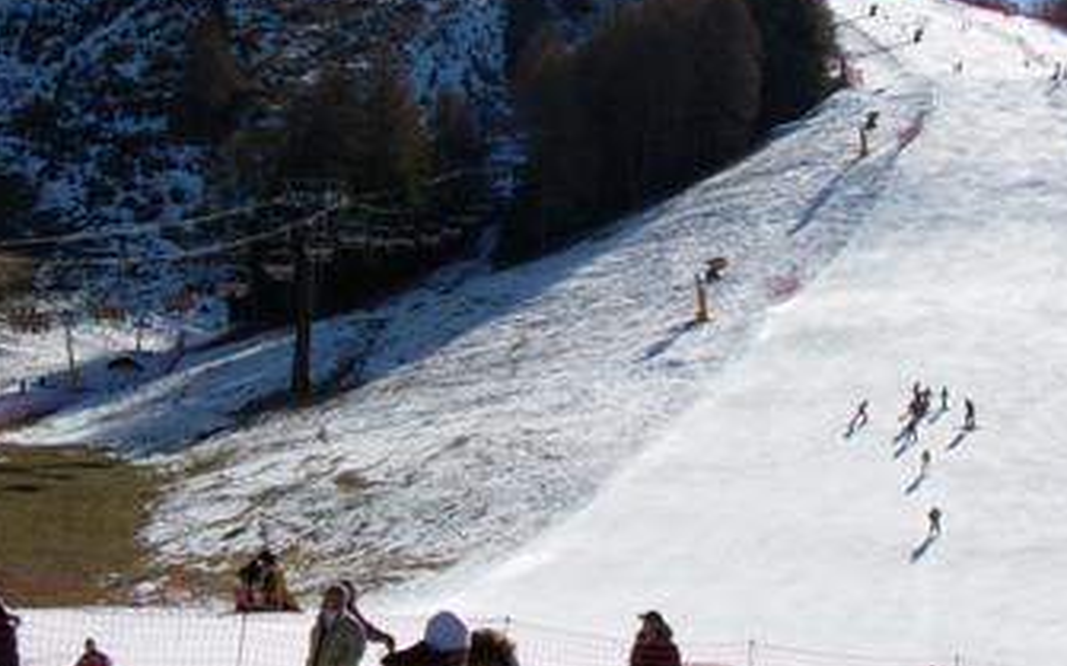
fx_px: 2877
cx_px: 594
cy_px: 156
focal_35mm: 99
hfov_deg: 21.0
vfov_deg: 13.1
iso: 50
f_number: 5.7
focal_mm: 10.3
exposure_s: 1/458
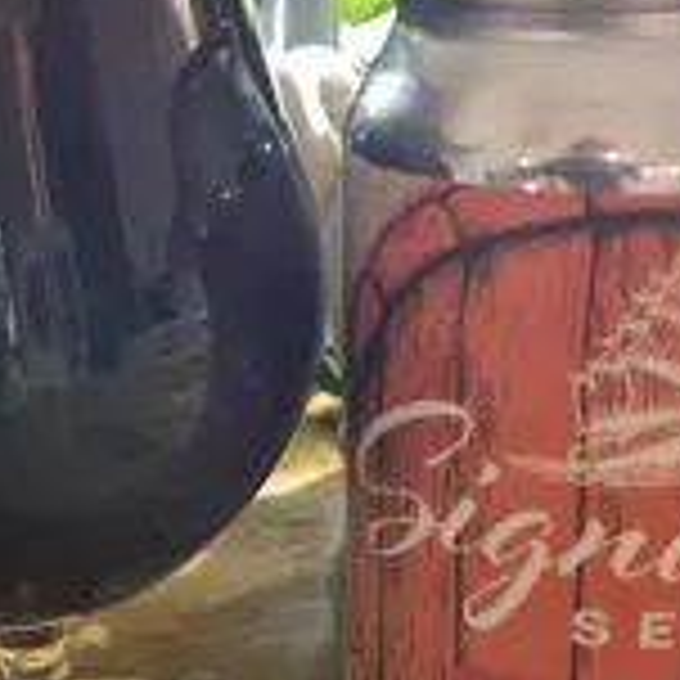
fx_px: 1356
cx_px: 270
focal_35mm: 61
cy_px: 360
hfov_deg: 28.1
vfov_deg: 28.2
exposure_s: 1/33
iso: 640
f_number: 1.8
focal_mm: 5.4
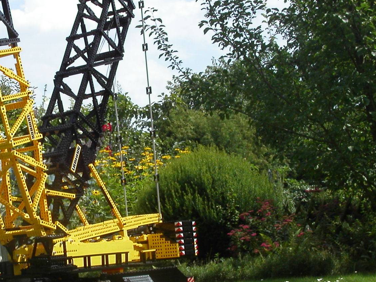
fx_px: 836
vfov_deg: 19.1
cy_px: 170
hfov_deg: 24.9
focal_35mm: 77
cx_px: 68
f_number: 8
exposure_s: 1/350
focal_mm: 7.8
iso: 100
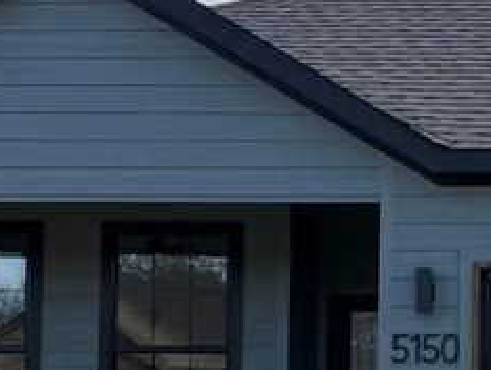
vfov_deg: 14.0
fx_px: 1491
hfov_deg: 17.8
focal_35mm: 105
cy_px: 301
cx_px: 592
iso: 100
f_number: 1.78
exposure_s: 1/3021
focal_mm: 6.76
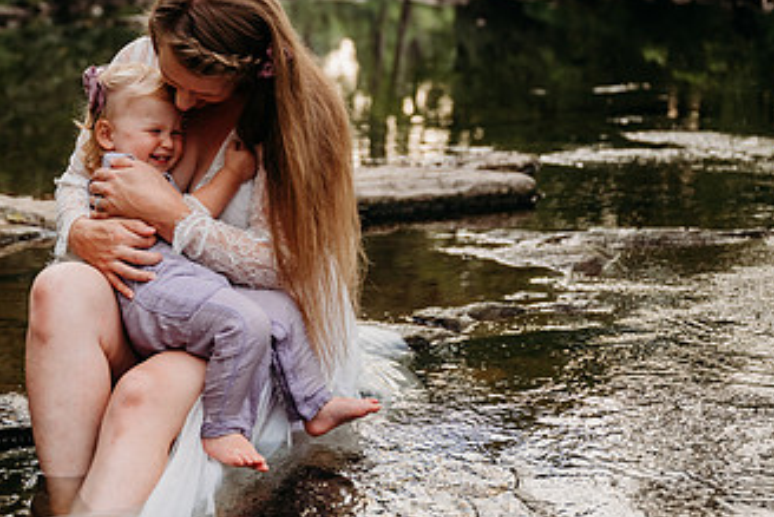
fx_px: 1635
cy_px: 221
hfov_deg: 26.0
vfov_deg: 18.0
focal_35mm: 76
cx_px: 116
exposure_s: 1/1600
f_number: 2.8
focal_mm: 43
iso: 500
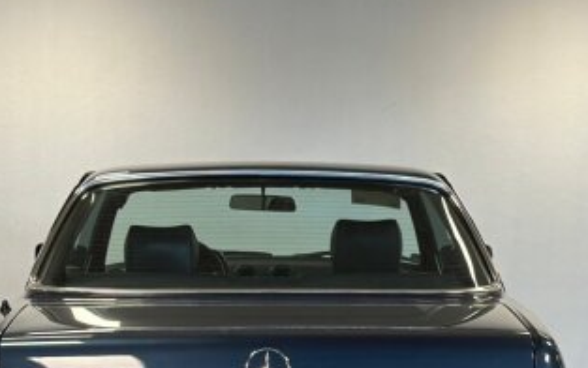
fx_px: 1667
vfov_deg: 12.3
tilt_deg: -8.7
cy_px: 428
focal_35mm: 104
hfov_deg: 20.0
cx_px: 291
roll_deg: -0.1
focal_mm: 6.86
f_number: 1.78
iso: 125
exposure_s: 1/87
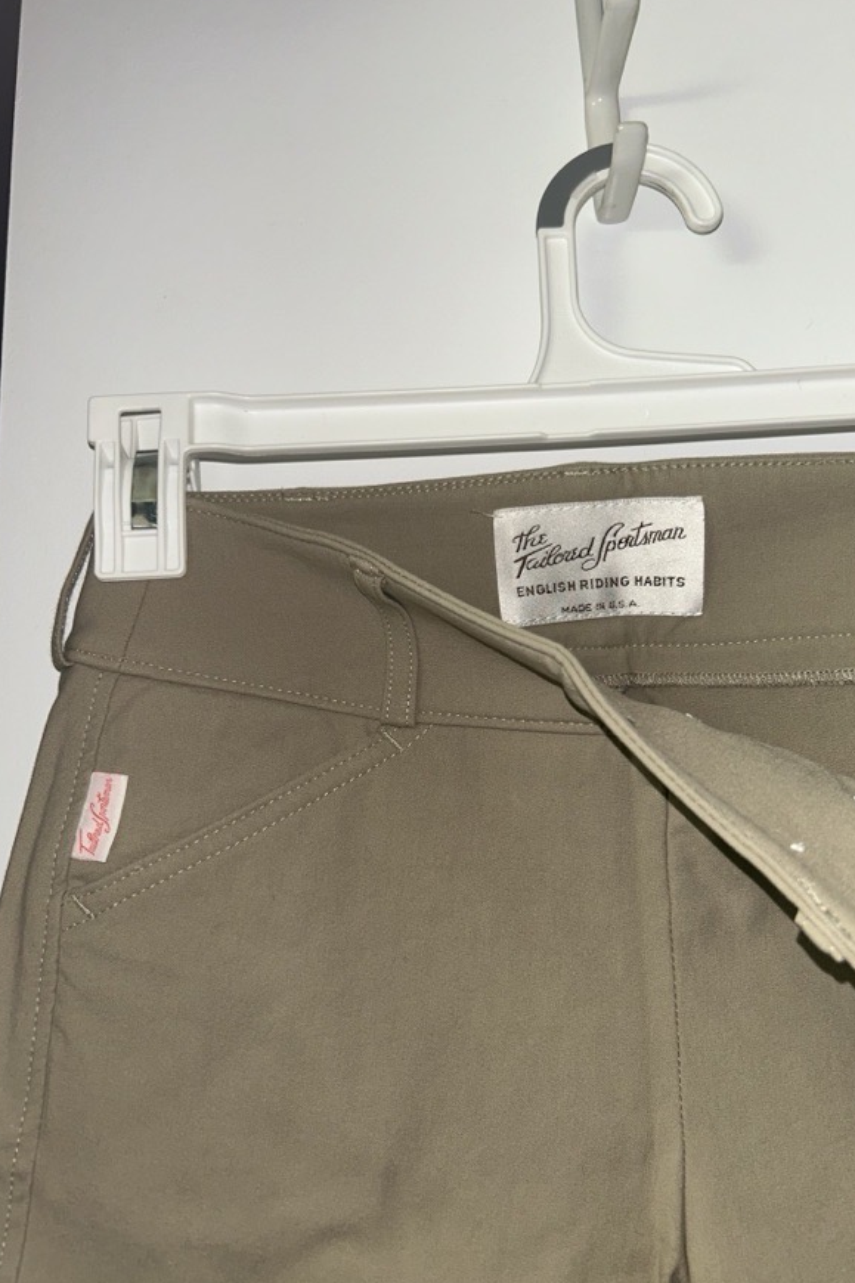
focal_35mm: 28
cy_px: 630
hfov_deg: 46.4
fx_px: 998
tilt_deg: +10.8
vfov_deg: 65.5
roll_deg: +1.0
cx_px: 441
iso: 32
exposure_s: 1/62
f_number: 1.5
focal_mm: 5.7
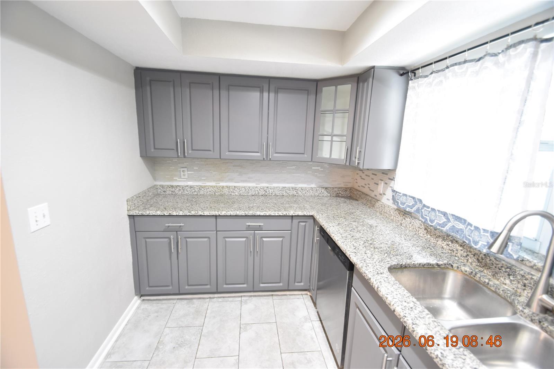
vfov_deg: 77.3
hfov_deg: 100.4
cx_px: 277
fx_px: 231
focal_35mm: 15
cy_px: 184
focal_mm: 10
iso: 800
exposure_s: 1/20
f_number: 3.5
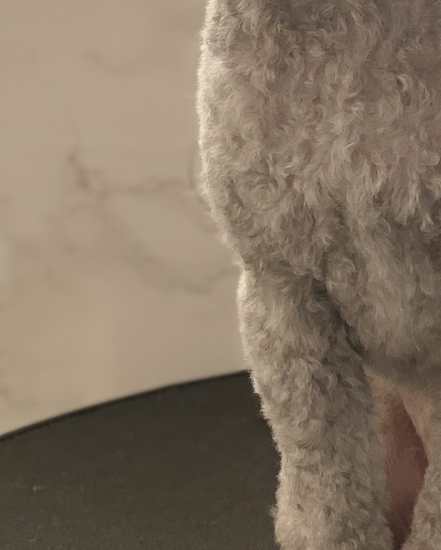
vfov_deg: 11.3
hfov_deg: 9.2
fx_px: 2740
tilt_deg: -12.8
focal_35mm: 168
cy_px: -32
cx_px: 392
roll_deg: +0.8
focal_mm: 6
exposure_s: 1/122
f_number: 2.4
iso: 16
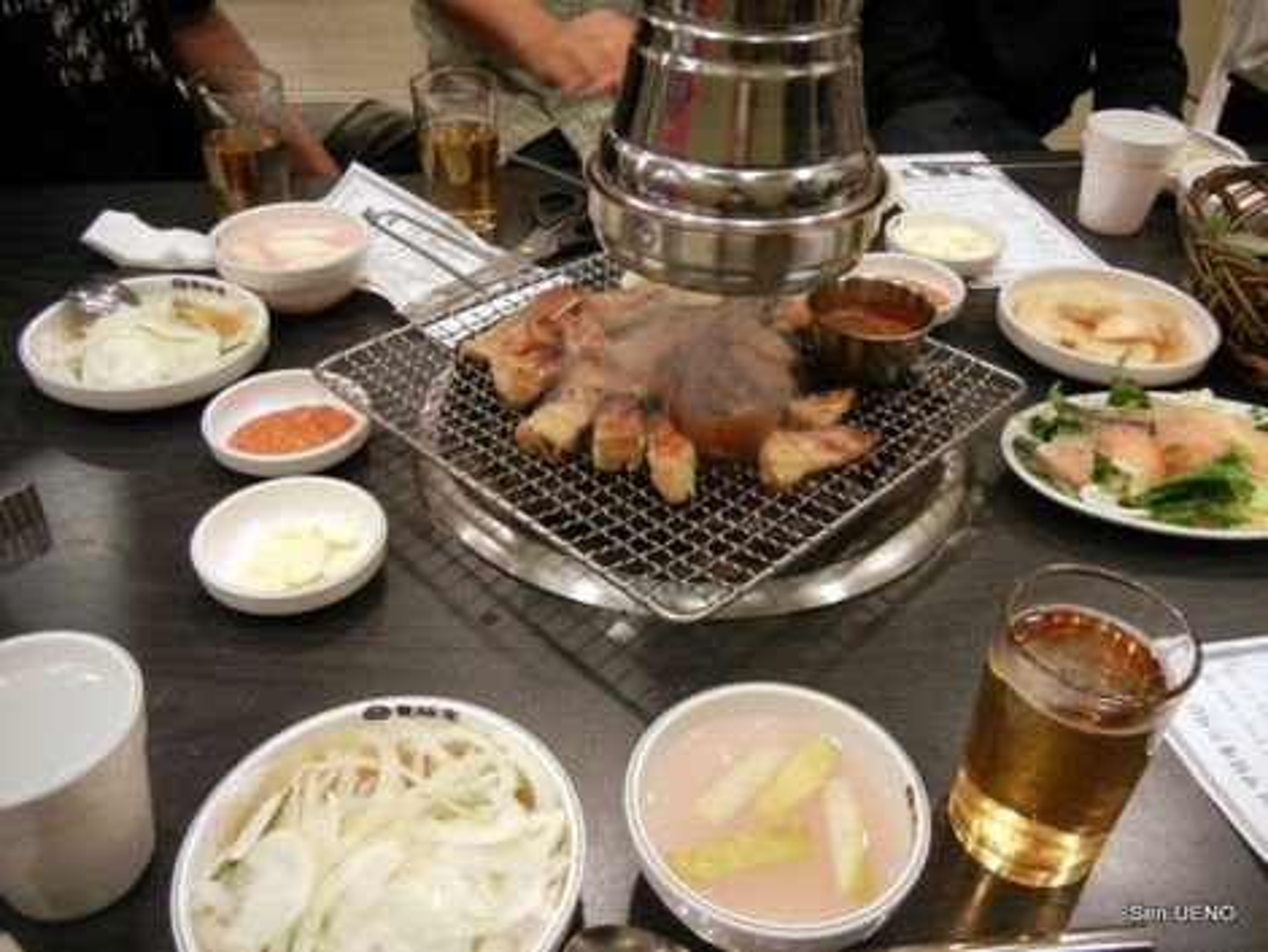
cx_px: 634
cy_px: 476
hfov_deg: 59.9
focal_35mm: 30
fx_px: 1099
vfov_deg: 46.8
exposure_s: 1/30
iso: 371
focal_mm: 5.4
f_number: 3.5
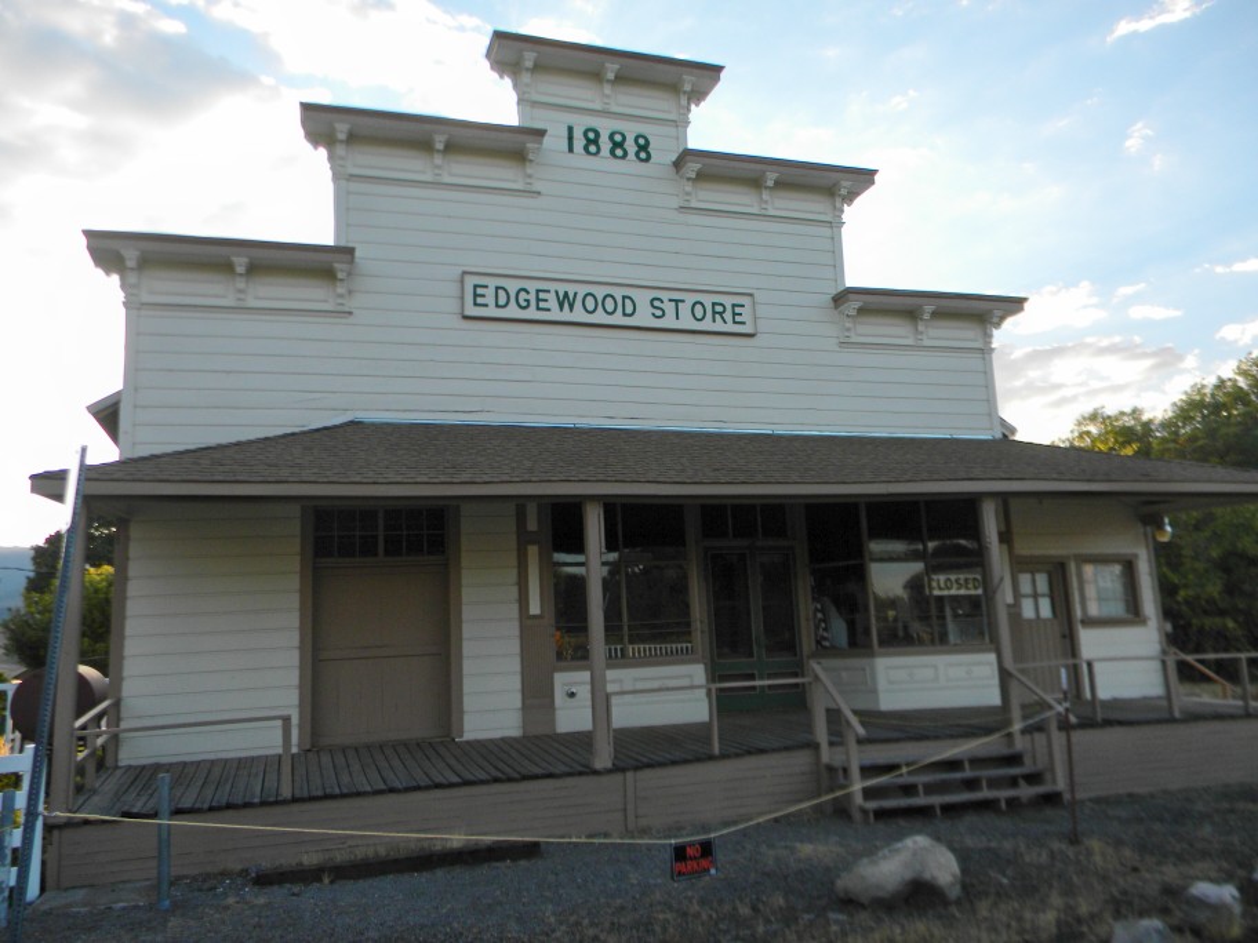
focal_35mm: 28
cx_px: 629
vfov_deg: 49.7
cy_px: 472
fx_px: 1018
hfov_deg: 63.4
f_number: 3.5
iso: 80
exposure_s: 1/240
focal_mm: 5
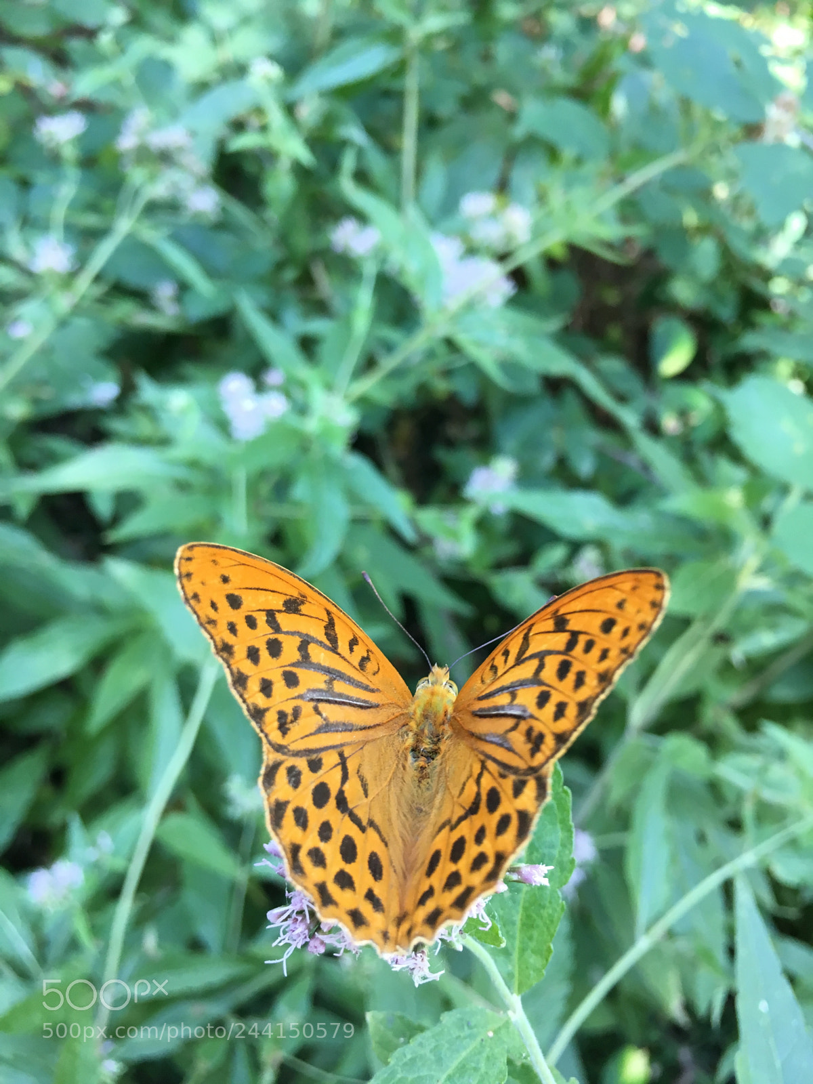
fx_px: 908
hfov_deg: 48.2
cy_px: 542
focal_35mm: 29
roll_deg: -2.3
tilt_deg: -42.7
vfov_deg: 61.7
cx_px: 406
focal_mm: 4.15
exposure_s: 1/33
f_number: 2.2
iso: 32
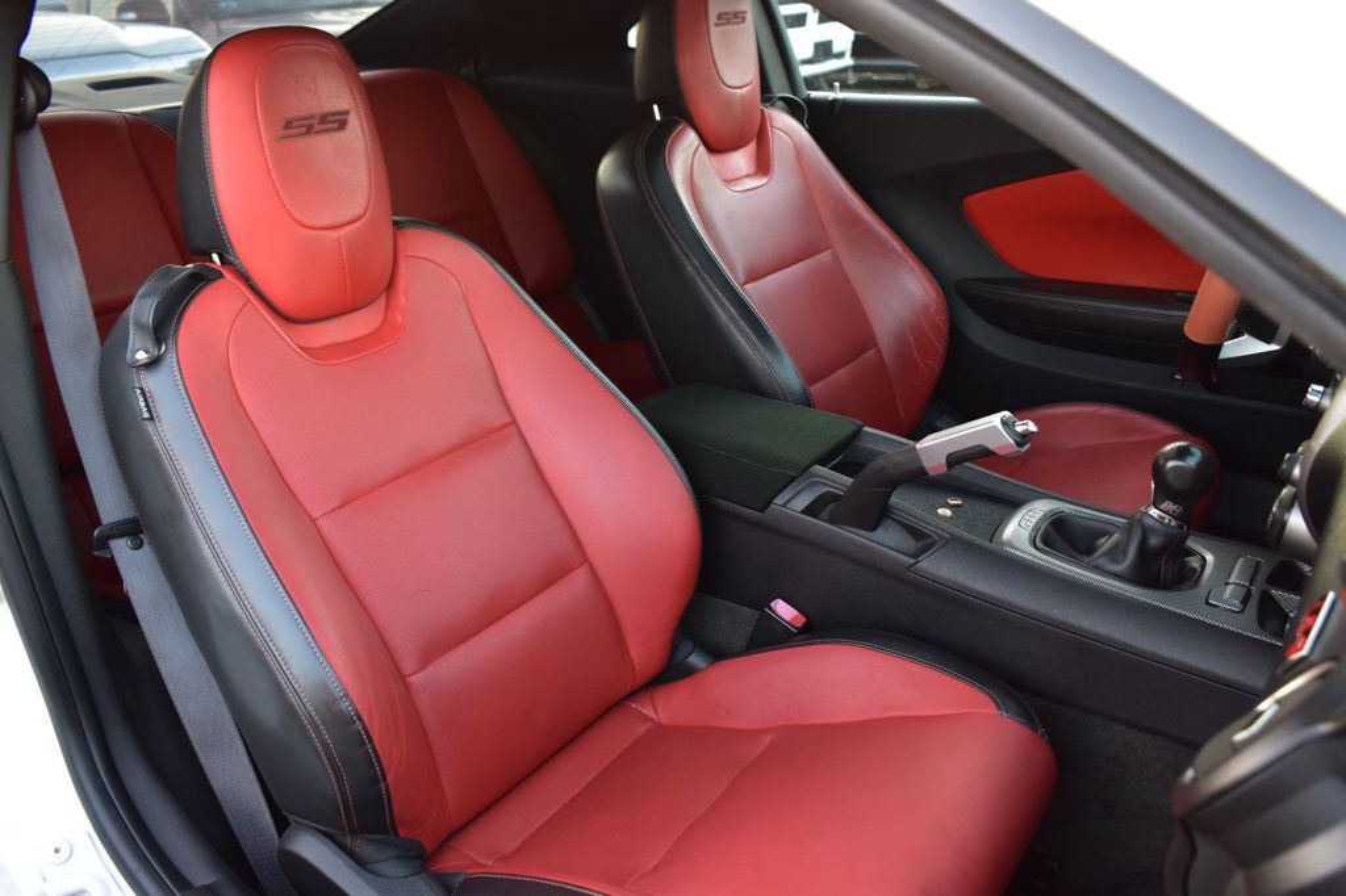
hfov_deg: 61.9
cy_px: 448
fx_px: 1121
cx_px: 673
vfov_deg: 43.6
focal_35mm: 30
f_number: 6.3
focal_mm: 20
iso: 560
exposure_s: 1/15
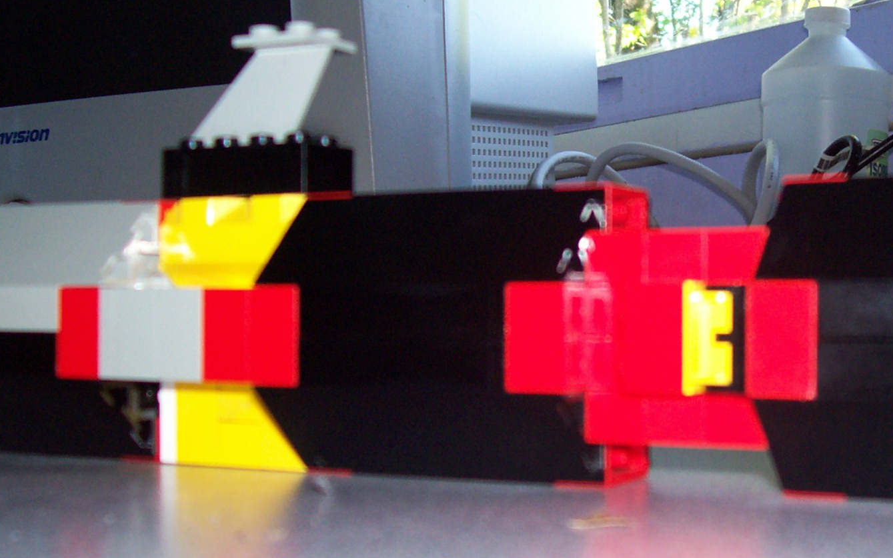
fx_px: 1509
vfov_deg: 20.9
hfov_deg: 32.4
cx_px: 656
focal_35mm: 62
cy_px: 319
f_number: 2.7
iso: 80
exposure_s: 1/64
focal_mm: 5.6
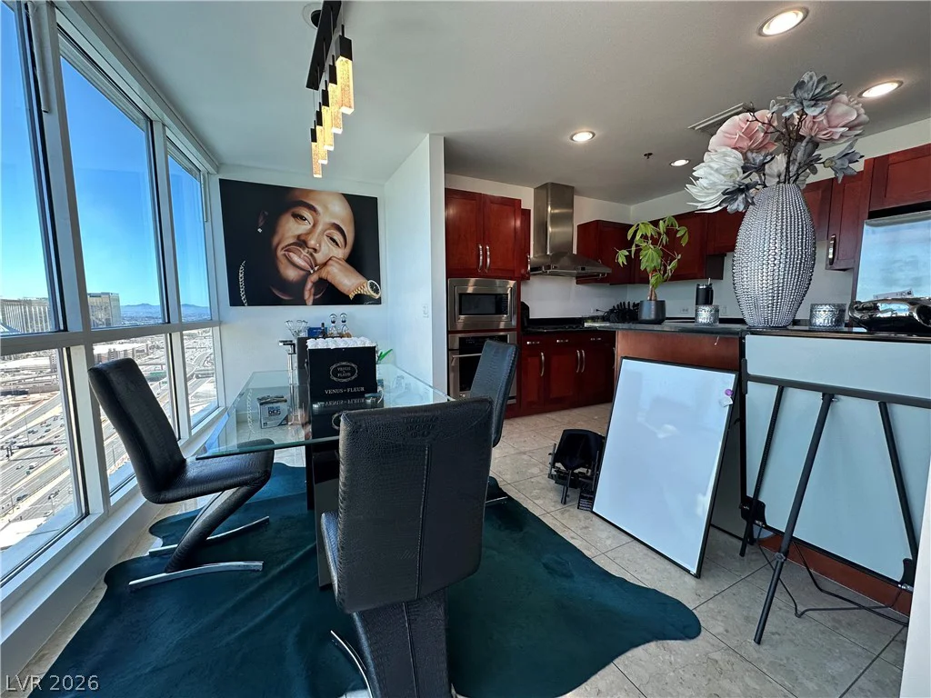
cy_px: 349
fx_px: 377
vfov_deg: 85.7
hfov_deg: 102.1
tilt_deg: -5.8
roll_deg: +0.6
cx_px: 466
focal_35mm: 14
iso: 100
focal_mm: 2.22
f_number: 2.2
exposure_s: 1/120
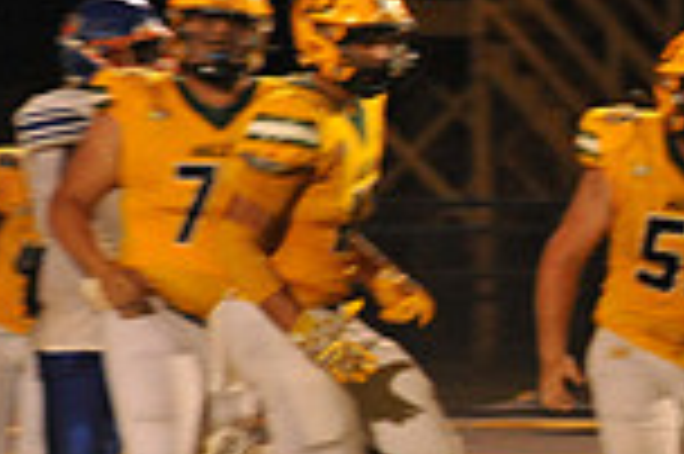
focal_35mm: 761
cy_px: 315
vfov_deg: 1.8
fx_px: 14443
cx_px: 1274
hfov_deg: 2.7
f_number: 5
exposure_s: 1/160
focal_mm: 200
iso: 3200
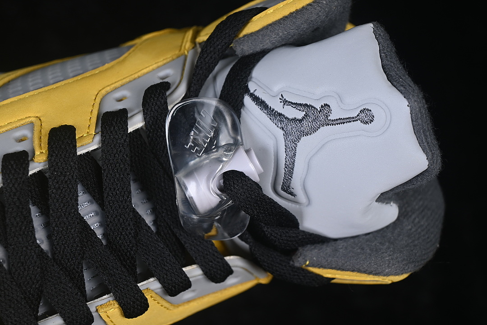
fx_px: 974
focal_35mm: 72
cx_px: 244
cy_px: 162
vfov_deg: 18.9
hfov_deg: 28.1
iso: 160
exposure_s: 1/80
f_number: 7.1
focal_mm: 48
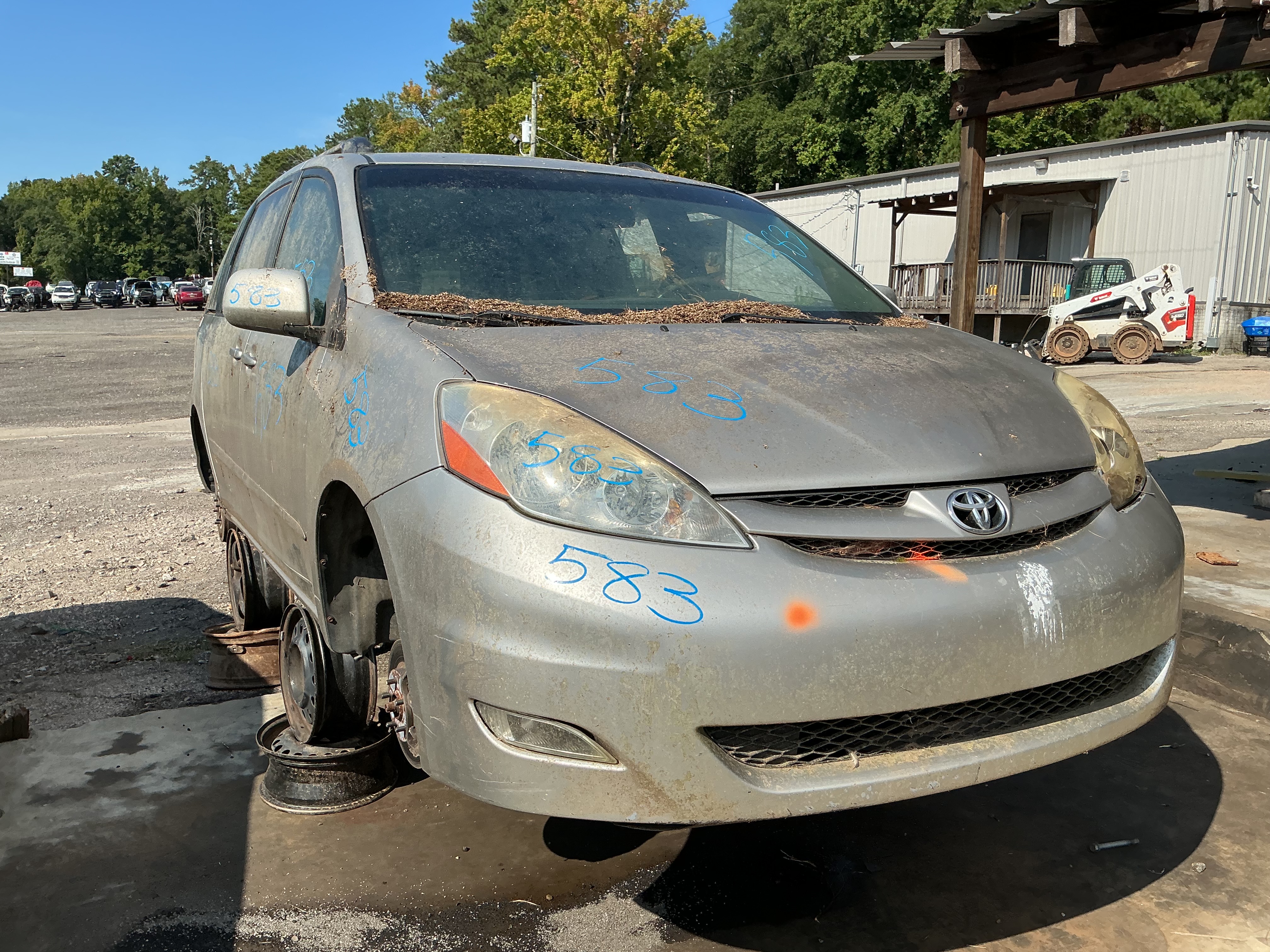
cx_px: 635
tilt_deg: -6.5
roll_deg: -1.3
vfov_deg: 48.2
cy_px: 476
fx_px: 1064
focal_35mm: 29
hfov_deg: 61.7
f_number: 1.8
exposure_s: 1/2058
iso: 25
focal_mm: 3
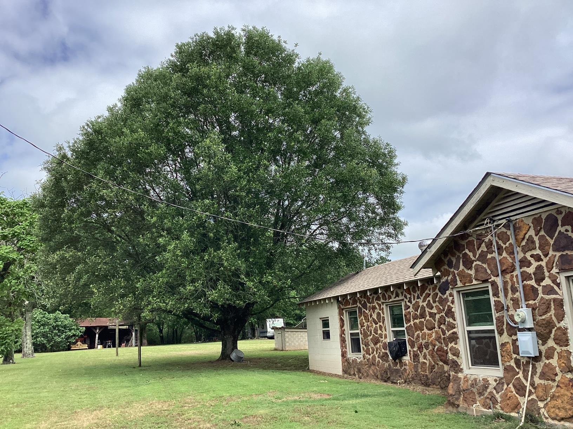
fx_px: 513
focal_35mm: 31
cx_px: 286
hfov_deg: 58.4
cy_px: 214
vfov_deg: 45.4
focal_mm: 3.3
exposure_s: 1/1164
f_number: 2.4
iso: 25
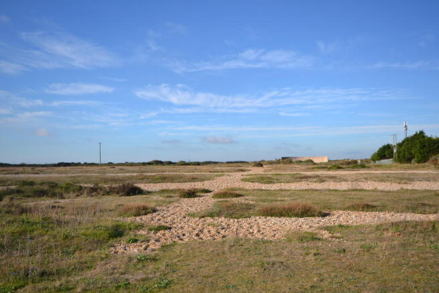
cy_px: 146
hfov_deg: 61.9
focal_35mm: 30
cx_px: 220
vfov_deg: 43.6
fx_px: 366
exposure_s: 1/200
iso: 100
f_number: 9
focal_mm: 20
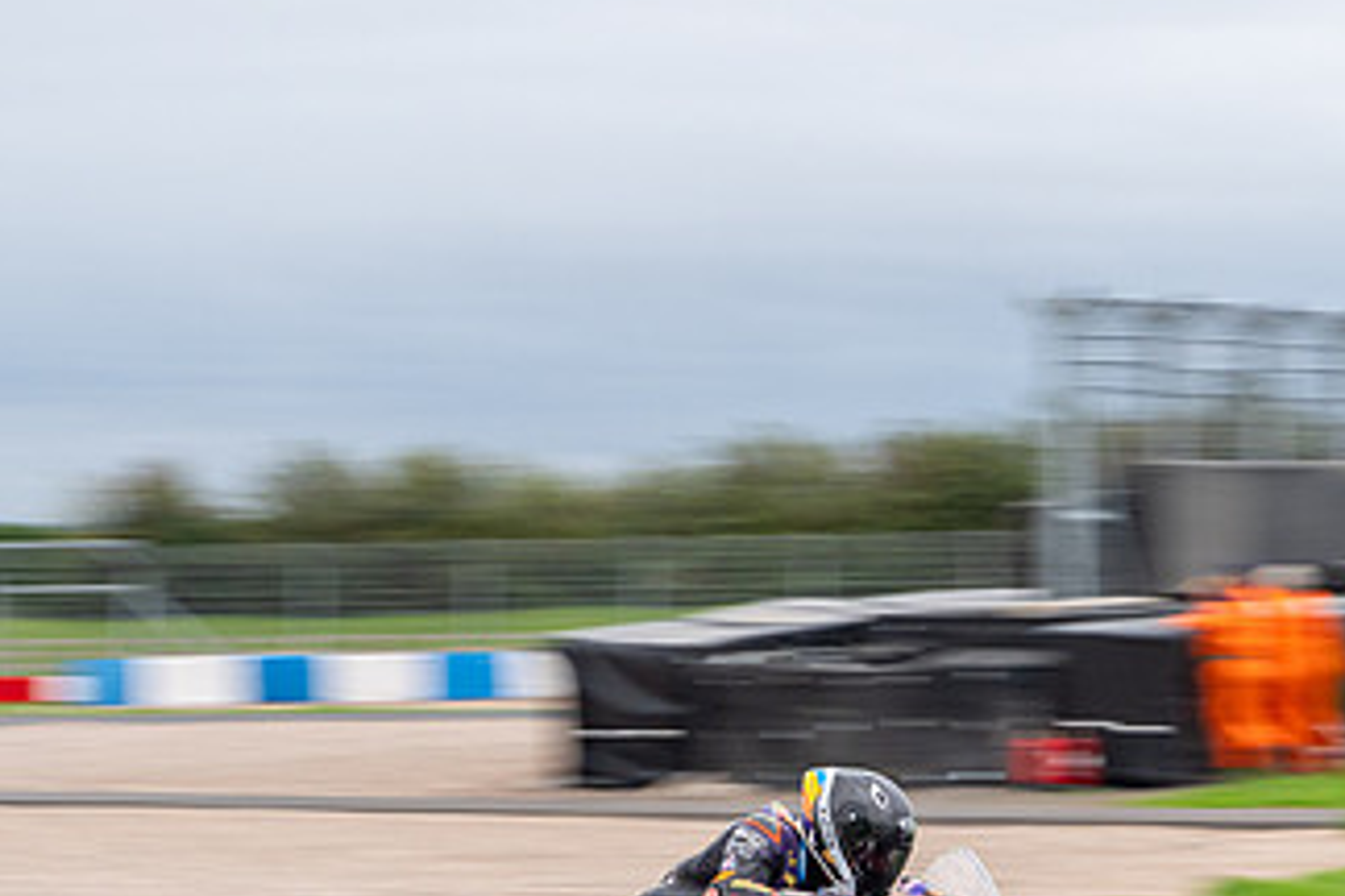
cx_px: 869
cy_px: 770
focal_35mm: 179
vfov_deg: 7.7
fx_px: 6687
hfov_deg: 11.5
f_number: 11
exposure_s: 1/200
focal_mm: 100
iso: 800
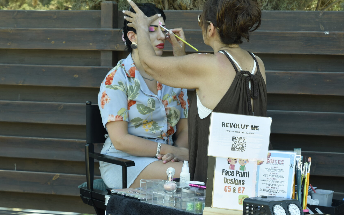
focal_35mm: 131
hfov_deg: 15.9
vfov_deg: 10.0
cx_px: 190
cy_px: 92
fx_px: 1228
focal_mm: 70
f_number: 8
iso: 100
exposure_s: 1/50
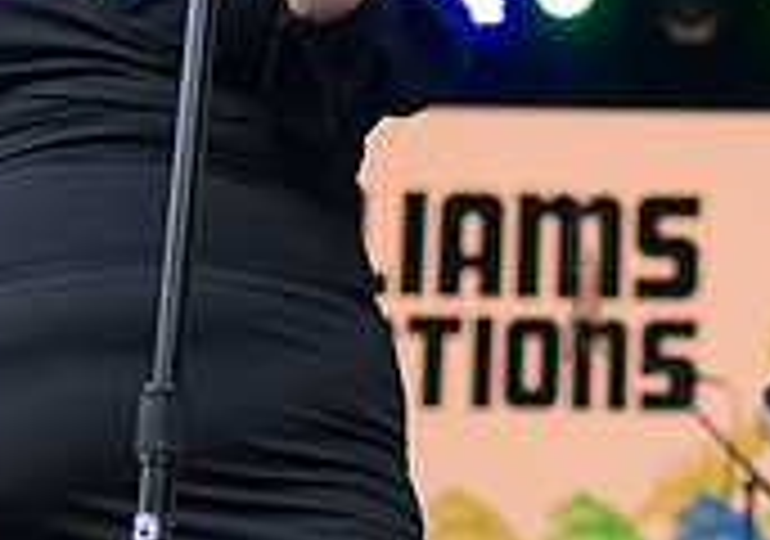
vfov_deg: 11.1
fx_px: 2783
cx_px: 710
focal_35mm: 128
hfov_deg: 15.5
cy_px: 318
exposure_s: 1/1250
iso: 200
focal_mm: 35
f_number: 2
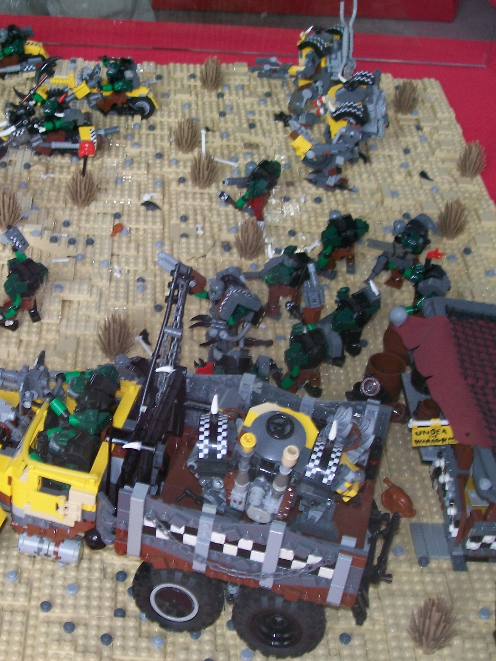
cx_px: 100
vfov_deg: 31.7
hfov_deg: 23.7
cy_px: 332
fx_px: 1165
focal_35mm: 61
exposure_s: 1/40
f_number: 3
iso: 80
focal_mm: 7.6
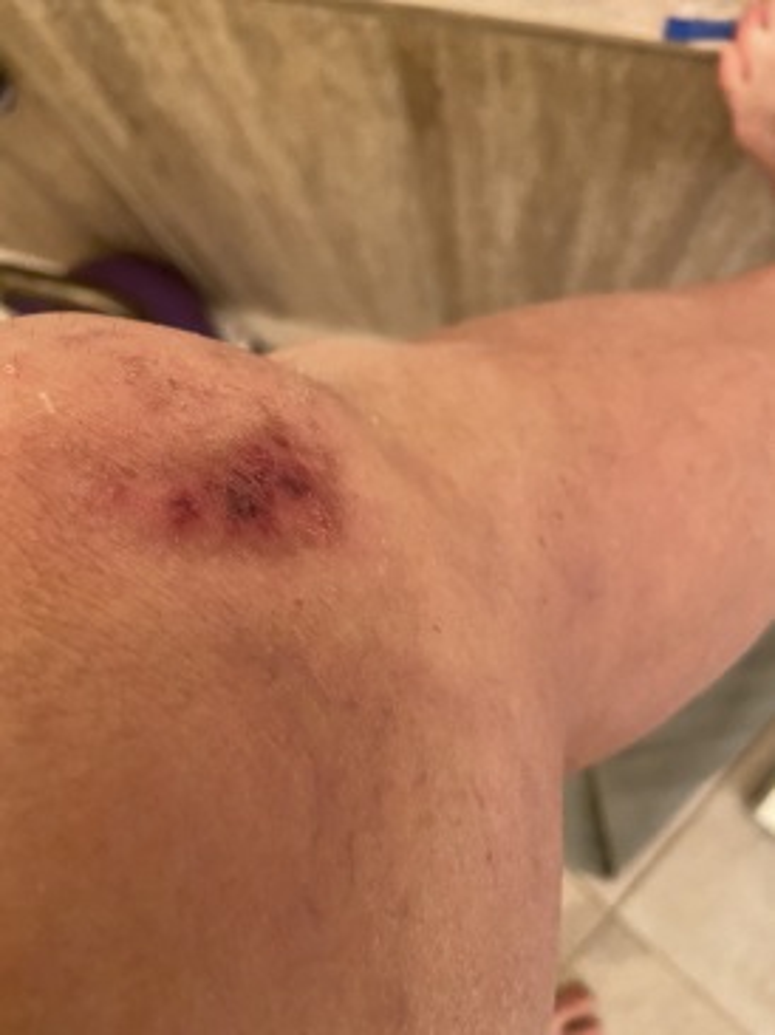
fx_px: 777
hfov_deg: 53.0
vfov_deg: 67.3
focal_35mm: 26
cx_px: 388
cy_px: 518
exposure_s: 1/40
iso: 500
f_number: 1.8
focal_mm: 4.25
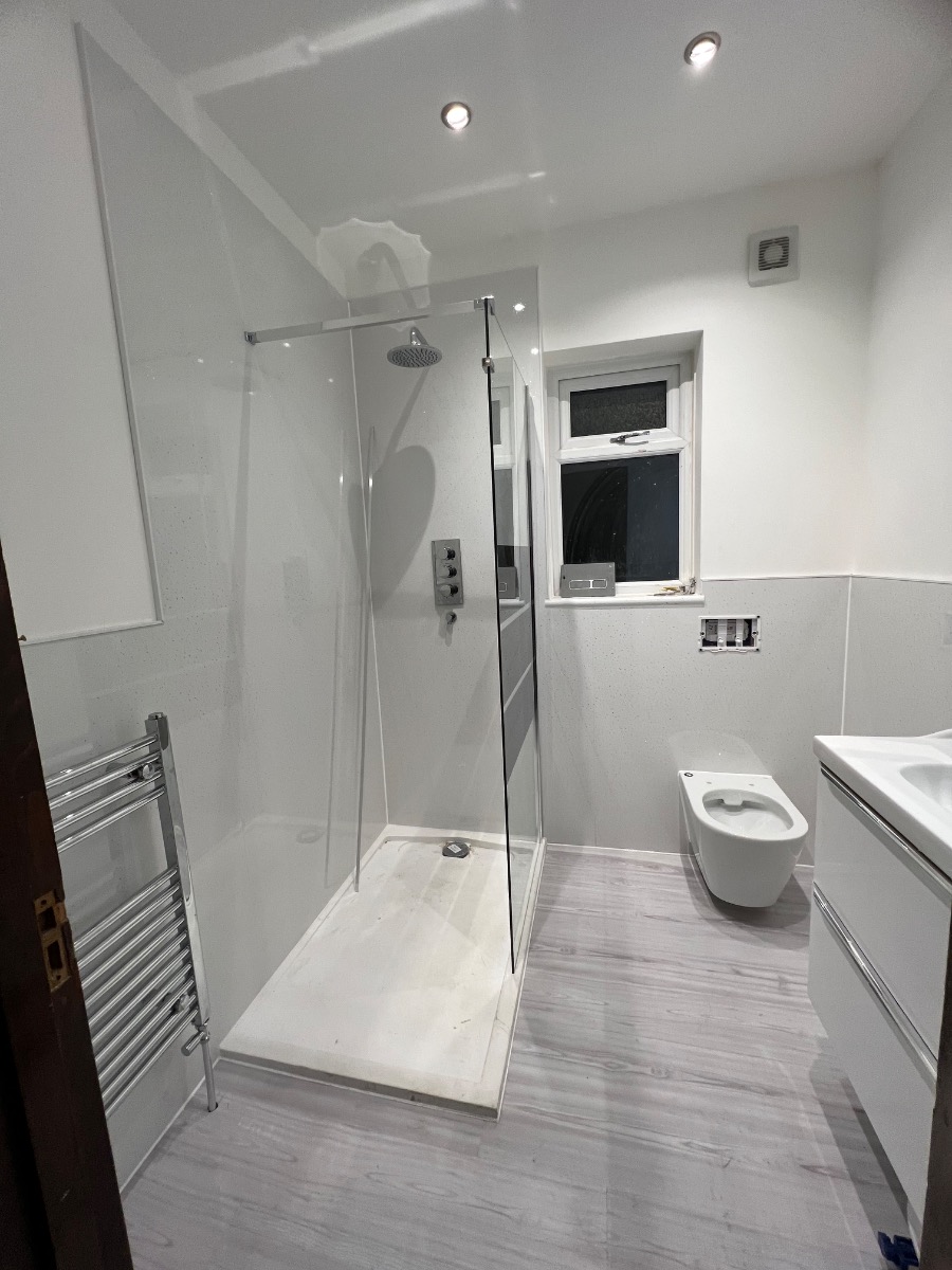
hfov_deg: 89.9
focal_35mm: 13
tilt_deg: -8.8
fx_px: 477
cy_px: 635
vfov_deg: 106.2
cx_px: 476
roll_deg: +2.7
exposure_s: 1/100
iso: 100
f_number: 1.8
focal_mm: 1.57
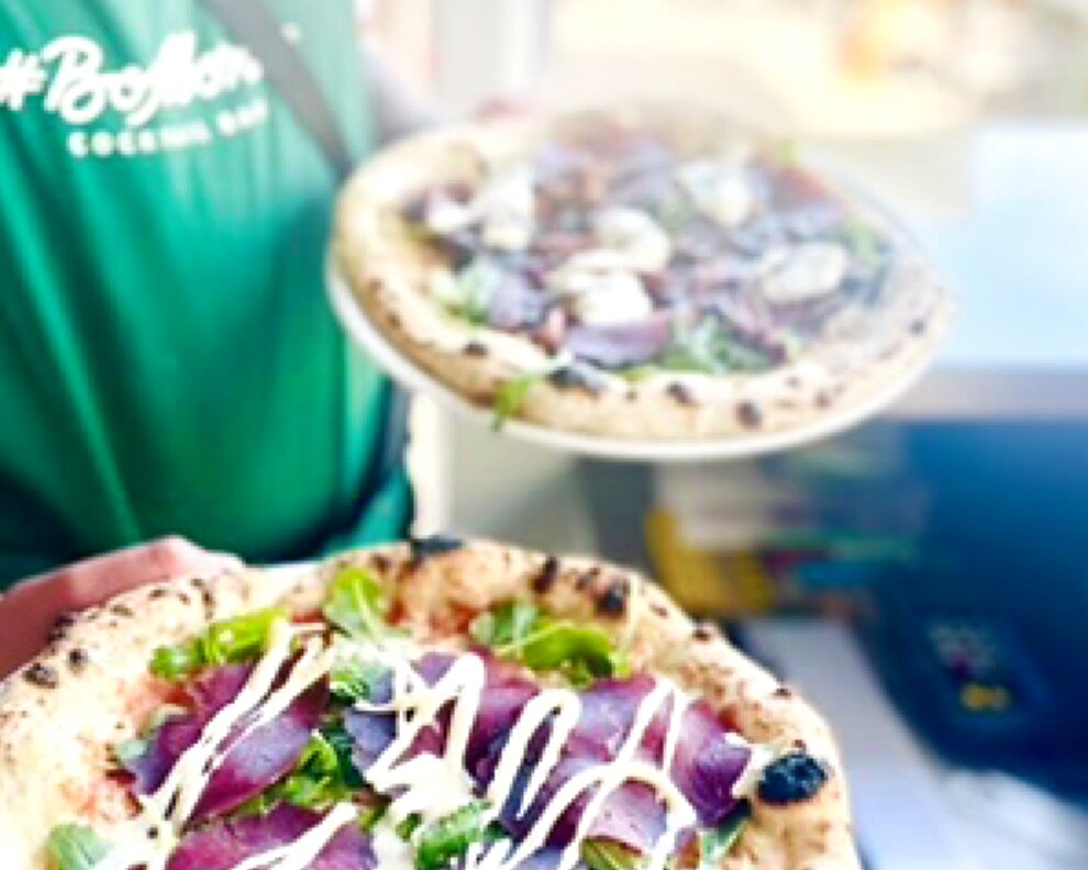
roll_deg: -1.1
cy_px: 491
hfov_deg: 44.7
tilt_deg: -28.3
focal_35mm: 41
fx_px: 1320
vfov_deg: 36.4
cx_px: 484
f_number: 1.6
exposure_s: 1/218
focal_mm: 4.2
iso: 32
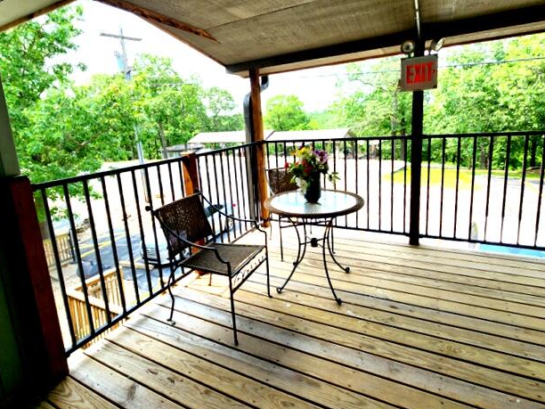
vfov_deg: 74.5
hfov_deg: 91.0
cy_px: 183
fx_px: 268
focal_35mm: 17
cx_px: 261
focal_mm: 2.2
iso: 50
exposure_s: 1/407
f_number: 2.2
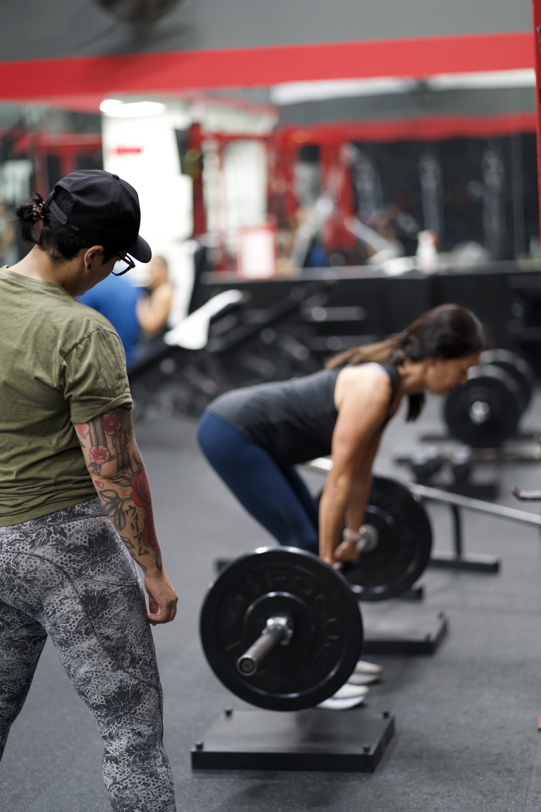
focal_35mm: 85
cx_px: 270
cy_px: 406
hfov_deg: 16.1
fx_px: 1916
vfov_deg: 23.9
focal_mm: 85
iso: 1600
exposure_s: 1/250
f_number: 1.8
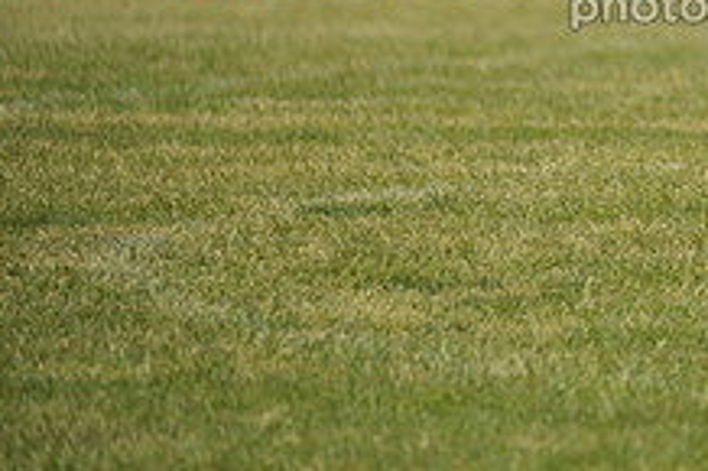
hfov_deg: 2.9
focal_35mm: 717
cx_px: 900
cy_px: -114
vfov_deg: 1.9
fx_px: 14090
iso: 800
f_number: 4
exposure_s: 1/4000
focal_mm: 270
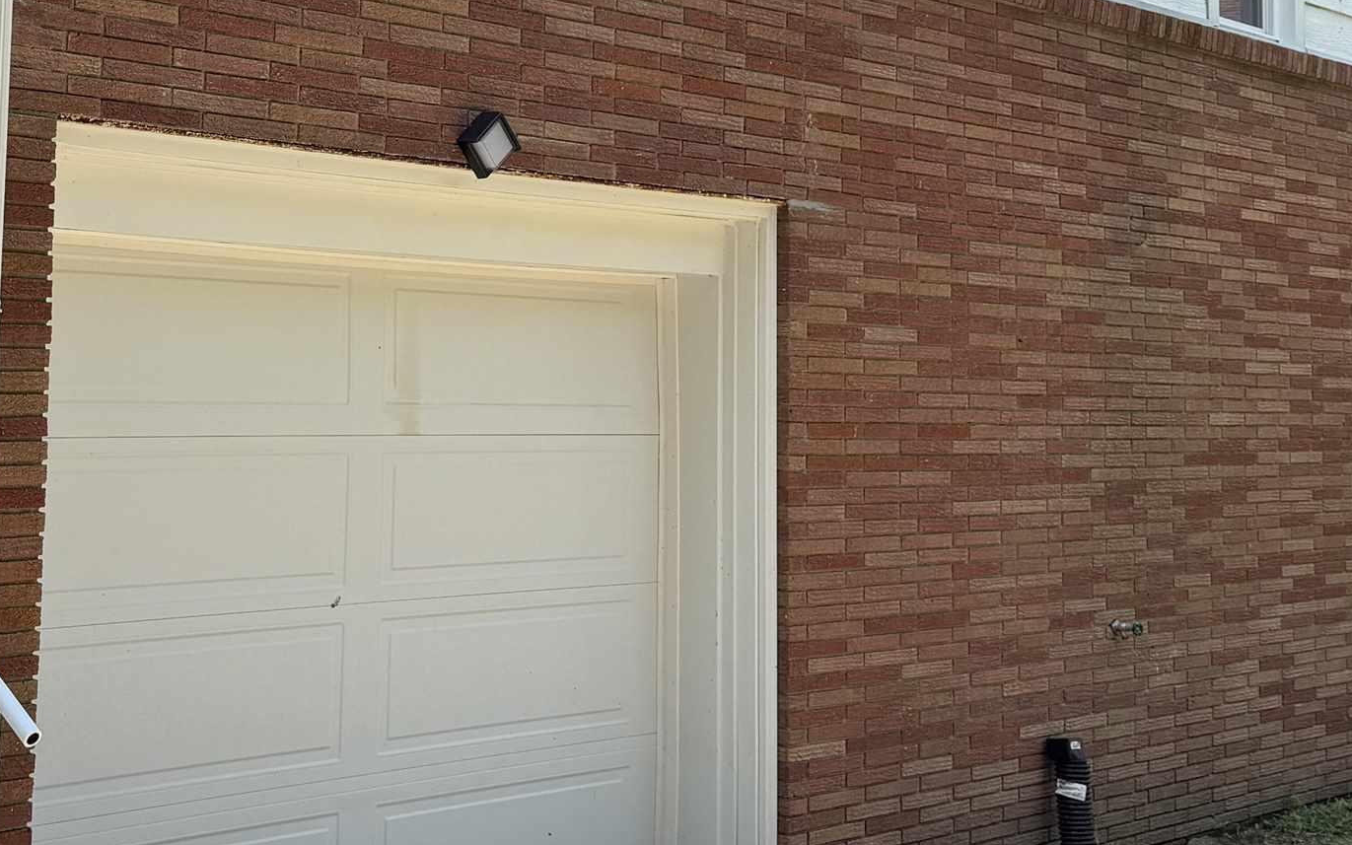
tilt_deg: +5.0
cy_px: 153
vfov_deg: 22.4
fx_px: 2100
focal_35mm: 57
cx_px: 289
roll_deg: -1.3
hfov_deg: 34.7
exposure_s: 1/2169
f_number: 1.78
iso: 80
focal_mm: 6.76
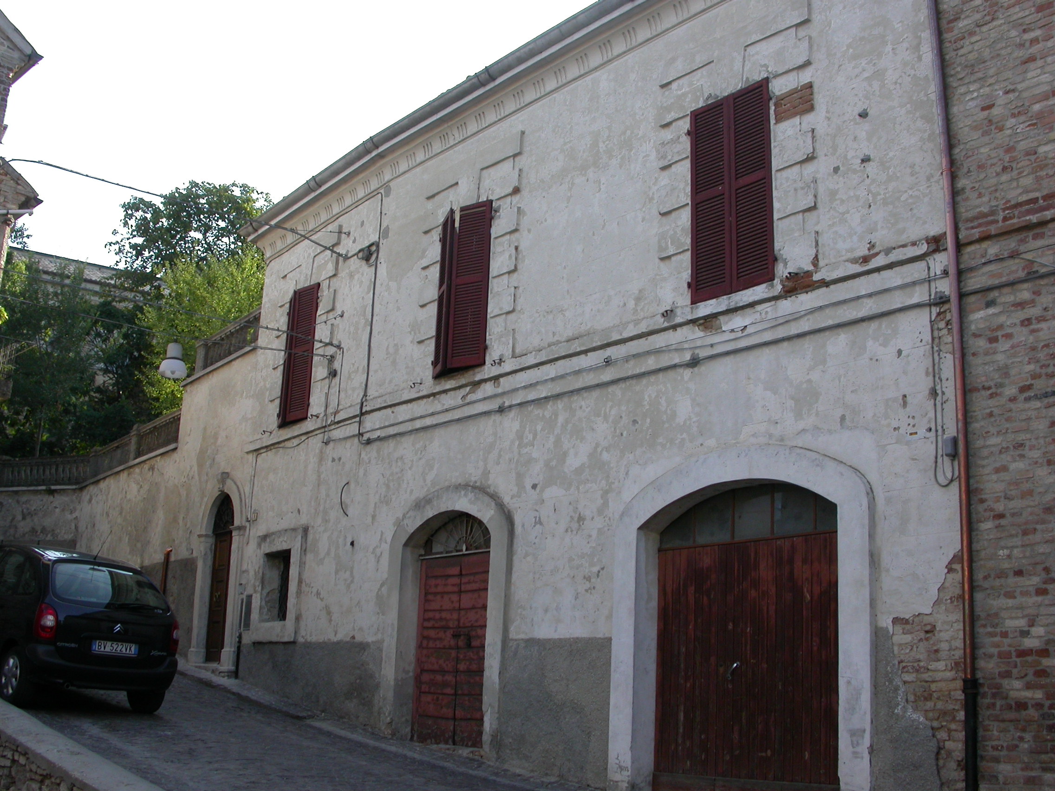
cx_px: 528
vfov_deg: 37.7
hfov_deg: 49.0
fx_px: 1158
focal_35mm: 38
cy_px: 396
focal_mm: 7.85
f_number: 5.3
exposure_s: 1/192
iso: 100
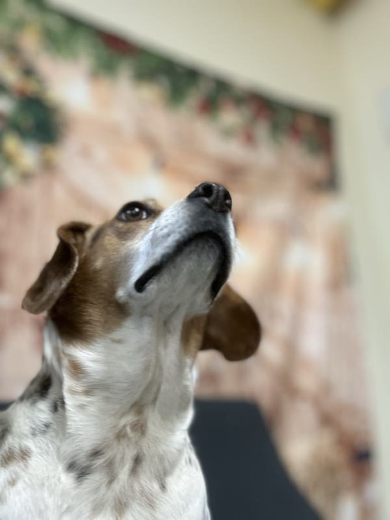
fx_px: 451
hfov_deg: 46.8
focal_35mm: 30
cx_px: 195
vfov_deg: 60.0
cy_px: 260
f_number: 1.9
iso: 100
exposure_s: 1/51
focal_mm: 2.69
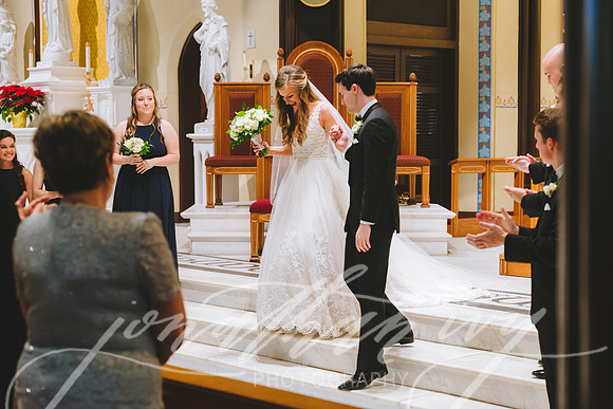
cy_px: 204
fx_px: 1192
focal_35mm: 70
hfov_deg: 28.8
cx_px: 306
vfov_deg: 19.5
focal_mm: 70
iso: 2000
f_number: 4.5
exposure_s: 1/125
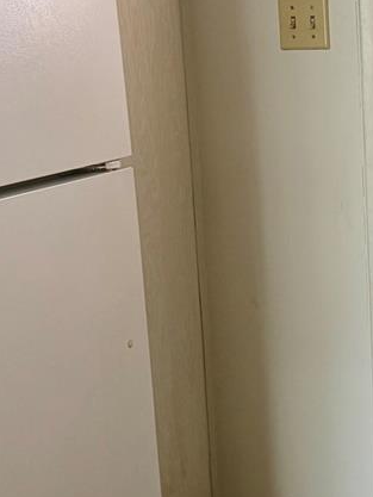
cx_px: 419
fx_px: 991
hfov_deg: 20.3
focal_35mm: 69
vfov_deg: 28.0
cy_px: 178
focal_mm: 6.76
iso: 400
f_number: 1.78
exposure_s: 1/60
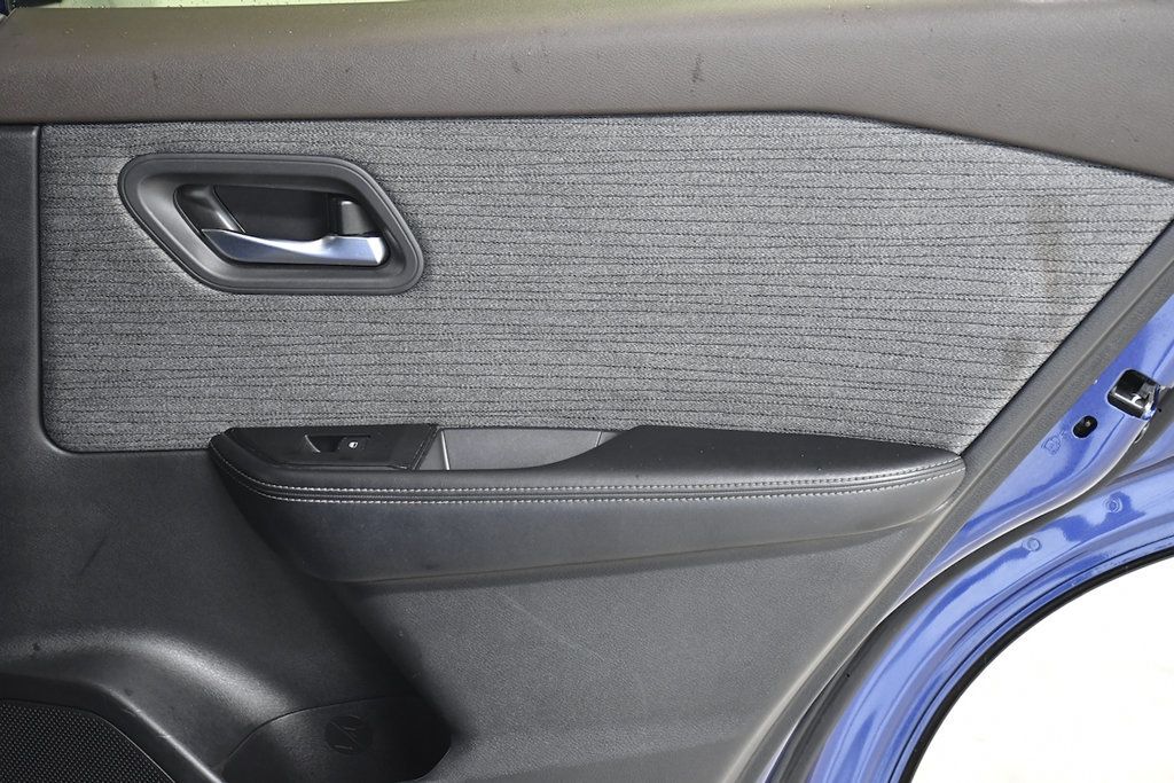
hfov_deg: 30.1
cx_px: 587
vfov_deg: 20.3
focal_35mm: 67
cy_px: 392
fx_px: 2185
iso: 2500
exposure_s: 1/60
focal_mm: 45
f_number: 5.6
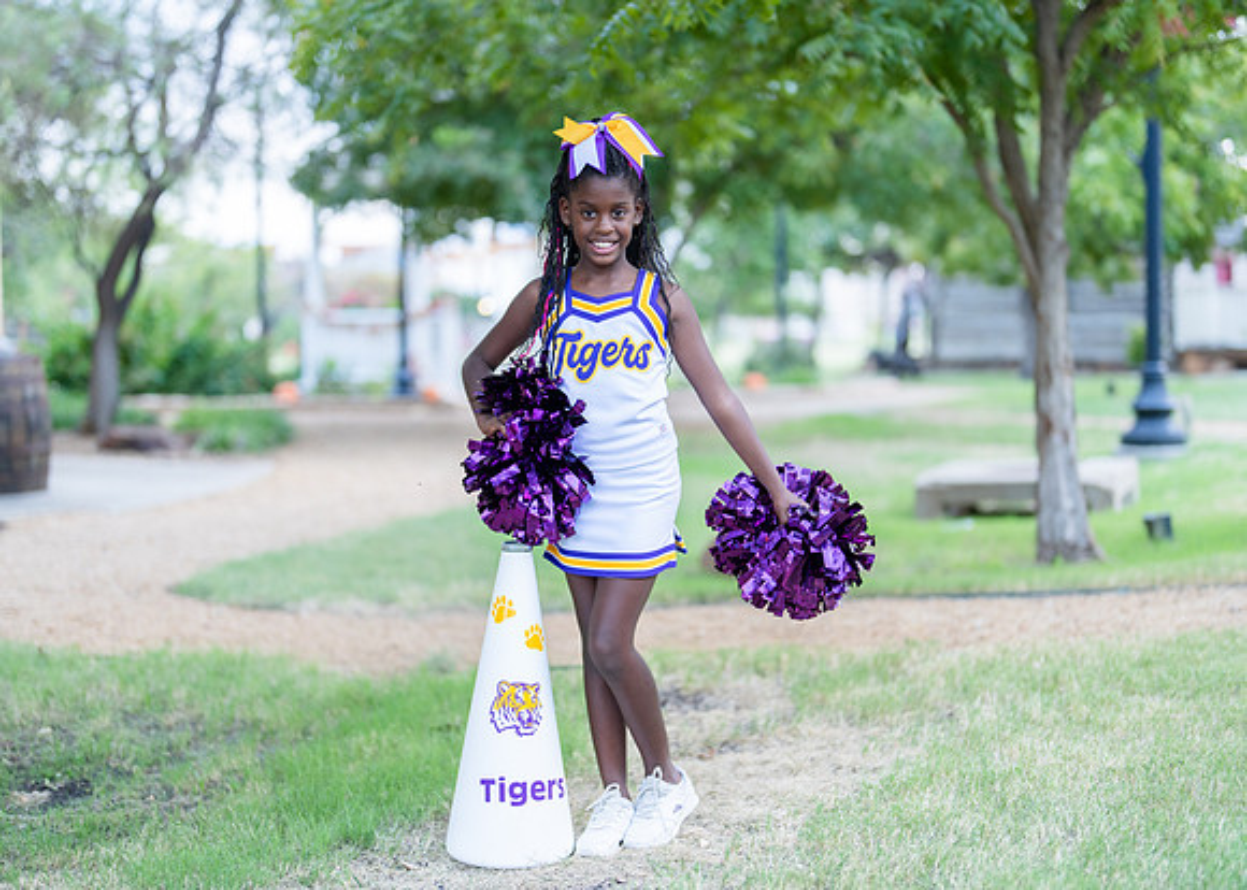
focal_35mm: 54
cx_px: 624
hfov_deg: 35.8
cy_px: 445
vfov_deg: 26.0
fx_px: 1929
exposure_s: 1/400
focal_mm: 50
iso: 400
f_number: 1.2
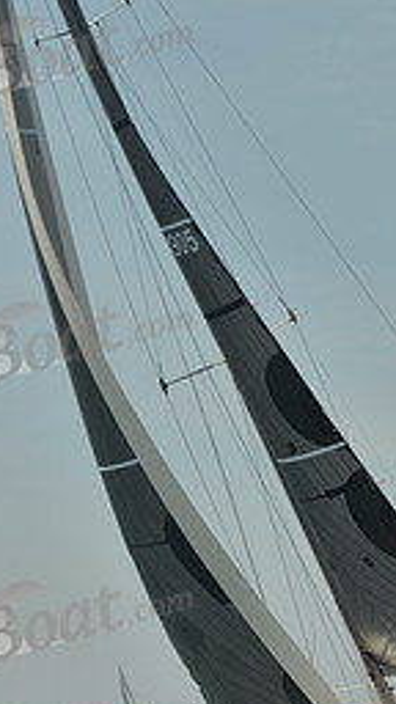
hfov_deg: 7.3
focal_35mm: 166
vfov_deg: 12.9
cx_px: 337
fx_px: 3099
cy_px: 179
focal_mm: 70
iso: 200
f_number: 8
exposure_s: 1/1250
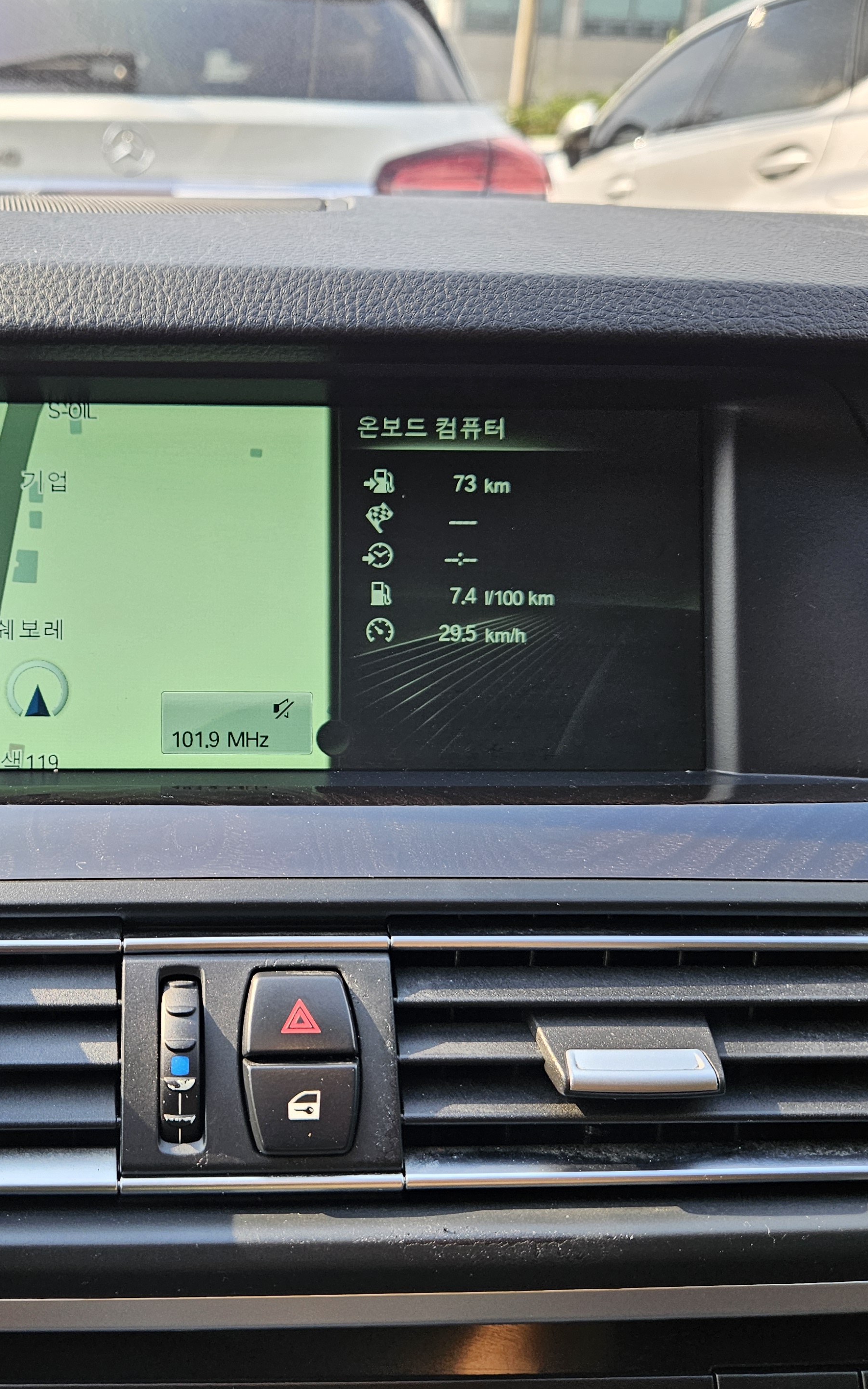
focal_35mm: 34
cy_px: 702
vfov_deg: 56.7
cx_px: 215
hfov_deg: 36.4
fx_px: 1287
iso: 125
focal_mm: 5.4
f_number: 1.8
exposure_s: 1/359
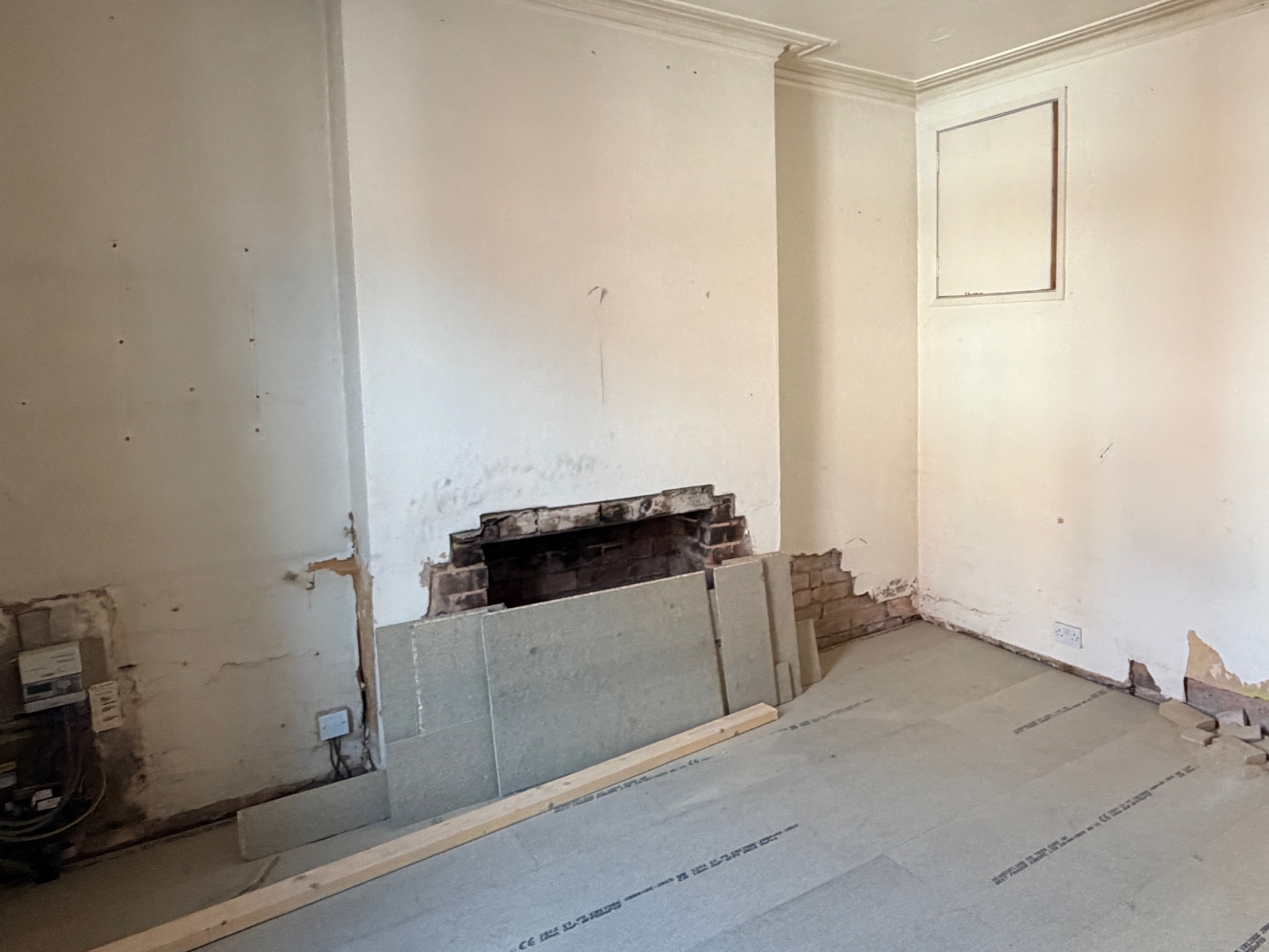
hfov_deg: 67.1
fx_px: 916
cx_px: 869
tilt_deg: -4.3
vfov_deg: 54.7
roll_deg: +0.4
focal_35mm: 25
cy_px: 406
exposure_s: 1/119
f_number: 2.2
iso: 320
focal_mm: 2.22
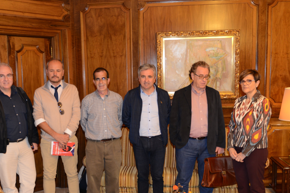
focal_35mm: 43
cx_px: 139
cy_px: 121
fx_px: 346
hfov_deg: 45.4
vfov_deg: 31.0
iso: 800
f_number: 3.5
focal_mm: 31
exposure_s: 1/60
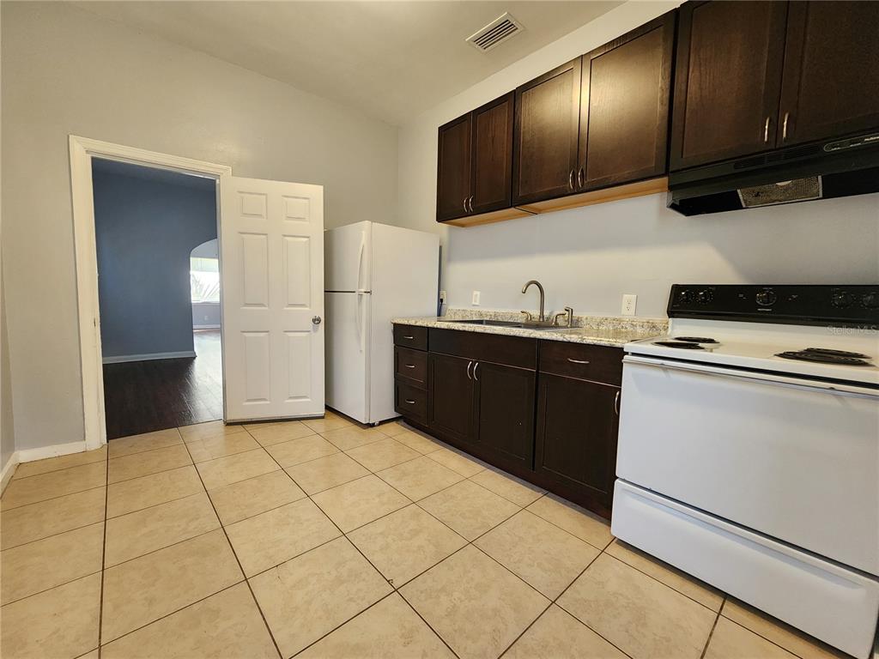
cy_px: 330
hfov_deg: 106.2
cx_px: 440
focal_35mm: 13
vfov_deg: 89.9
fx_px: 330
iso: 400
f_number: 2.2
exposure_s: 1/60
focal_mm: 2.2
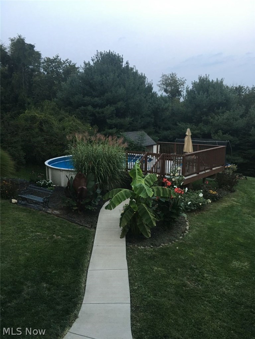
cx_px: 128
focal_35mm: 29
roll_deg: +0.9
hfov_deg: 48.3
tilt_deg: -8.6
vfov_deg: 61.6
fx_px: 285
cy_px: 170
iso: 40
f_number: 2.2
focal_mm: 4.15
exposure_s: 1/30
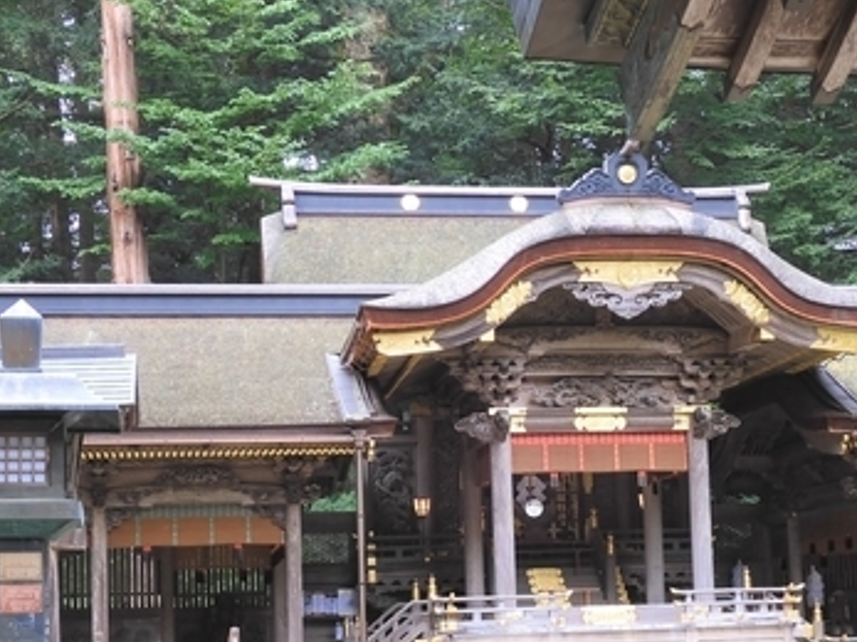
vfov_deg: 20.3
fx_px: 1782
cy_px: 456
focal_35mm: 72
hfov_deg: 27.0
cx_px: 526
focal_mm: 8.9
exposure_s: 1/30
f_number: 4
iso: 160
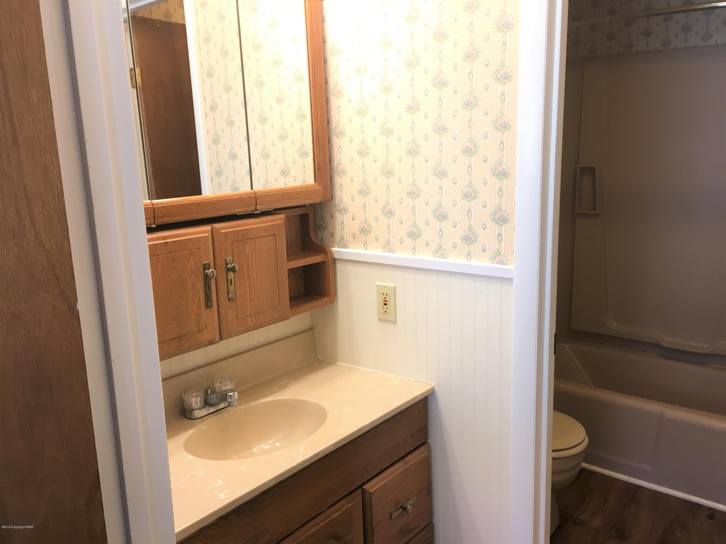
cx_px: 363
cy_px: 272
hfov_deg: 61.7
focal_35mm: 29
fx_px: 608
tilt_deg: -11.9
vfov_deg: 48.2
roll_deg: +1.1
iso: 64
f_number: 2.2
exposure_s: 1/30
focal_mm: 4.15
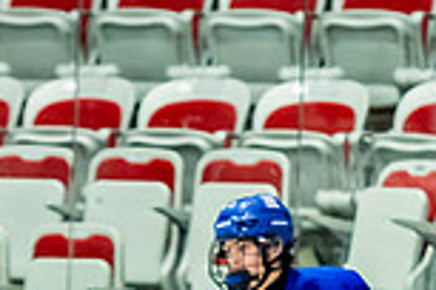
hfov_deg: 3.3
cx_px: 228
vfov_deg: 2.2
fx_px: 7484
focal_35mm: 618
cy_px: 602
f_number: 3.2
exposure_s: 1/1000
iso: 1600
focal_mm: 125
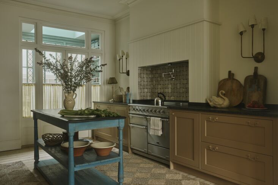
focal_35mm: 31
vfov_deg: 42.3
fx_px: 239
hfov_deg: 60.3
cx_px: 139
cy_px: 92
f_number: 8
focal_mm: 31
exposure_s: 1.6
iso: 125
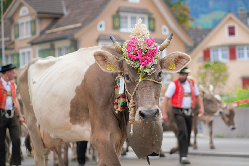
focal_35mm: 85
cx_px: 124
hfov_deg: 23.9
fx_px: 588
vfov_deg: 16.1
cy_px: 83
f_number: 3.2
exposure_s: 1/1250
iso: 320
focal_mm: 85
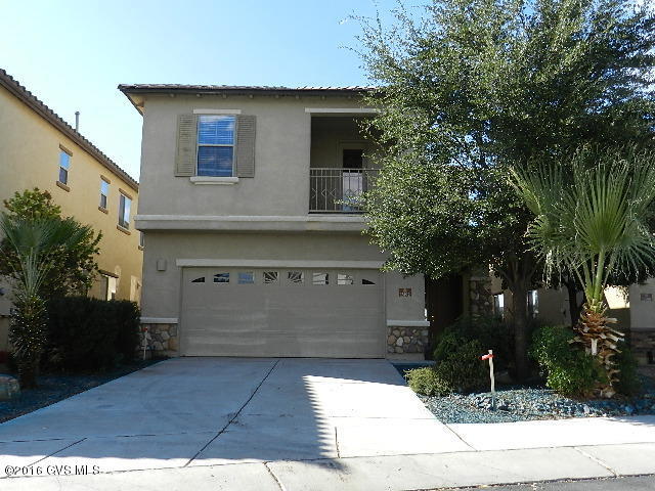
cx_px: 328
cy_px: 246
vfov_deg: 44.2
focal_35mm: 32
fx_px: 606
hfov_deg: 56.8
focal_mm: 5.6
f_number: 3.7
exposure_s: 1/800
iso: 160
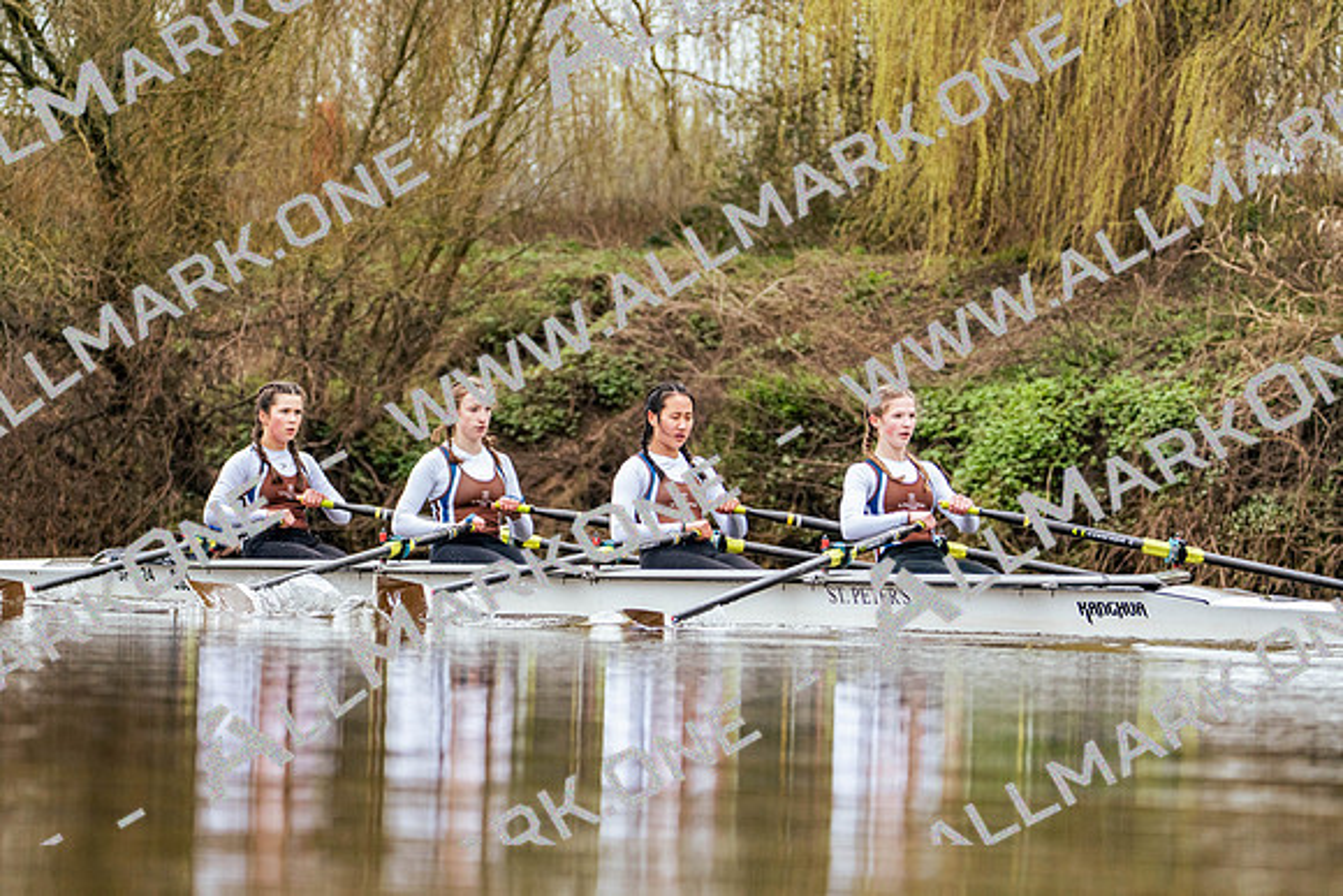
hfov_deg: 10.0
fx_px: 7649
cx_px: 672
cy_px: 448
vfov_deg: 6.7
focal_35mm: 205
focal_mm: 205
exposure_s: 1/2000
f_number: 6.3
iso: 2500
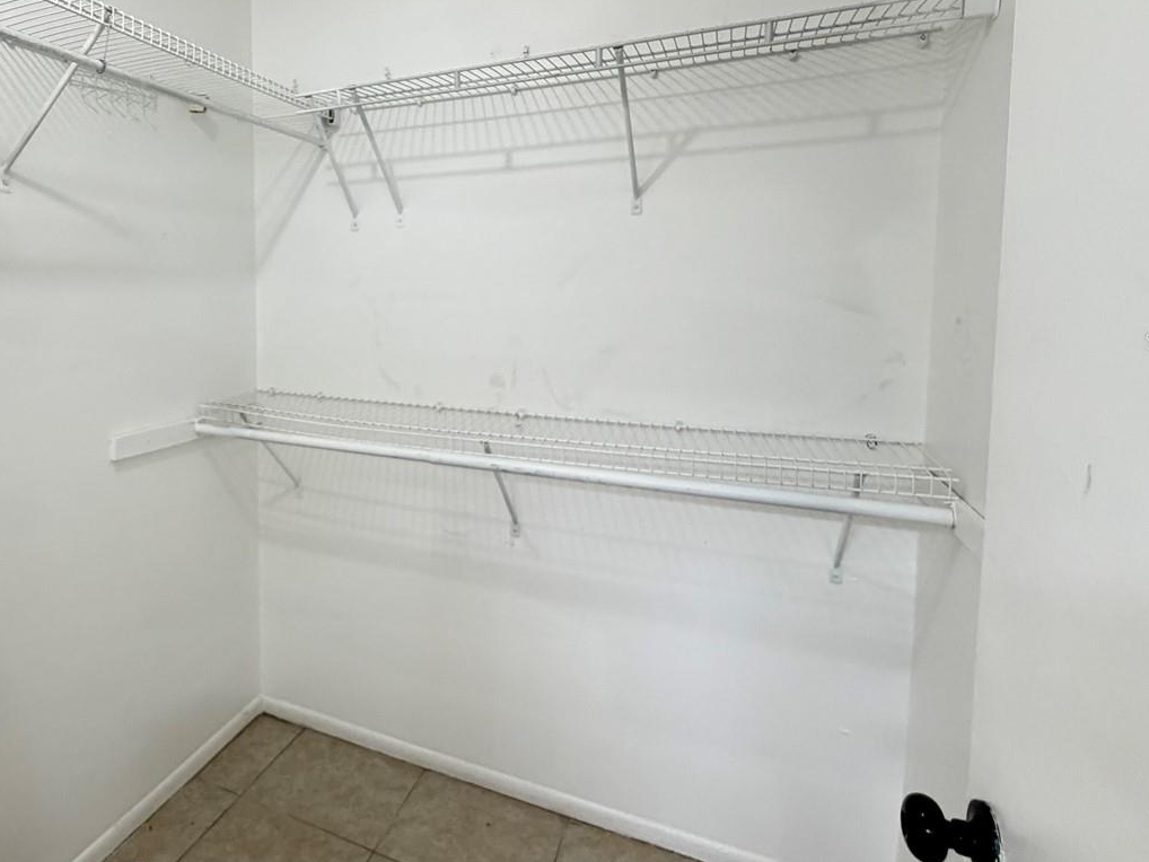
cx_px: 349
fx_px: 730
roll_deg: +0.2
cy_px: 341
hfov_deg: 73.1
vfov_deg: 60.5
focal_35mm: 22
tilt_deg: -4.6
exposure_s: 1/60
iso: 250
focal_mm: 2.22
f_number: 2.2
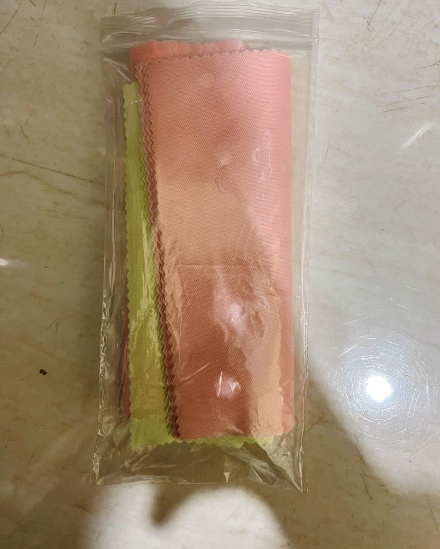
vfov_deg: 62.2
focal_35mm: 28
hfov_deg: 51.5
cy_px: 269
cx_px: 226
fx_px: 456
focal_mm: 5.1
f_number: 1.6
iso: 200
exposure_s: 1/50
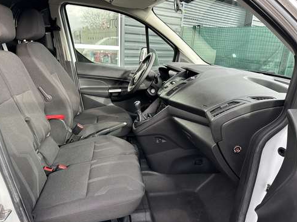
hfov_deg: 69.4
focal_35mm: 25
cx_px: 147
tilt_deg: -17.4
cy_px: 113
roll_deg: -2.9
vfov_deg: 54.8
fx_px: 214
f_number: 1.78
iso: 100
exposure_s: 1/121
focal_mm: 6.86
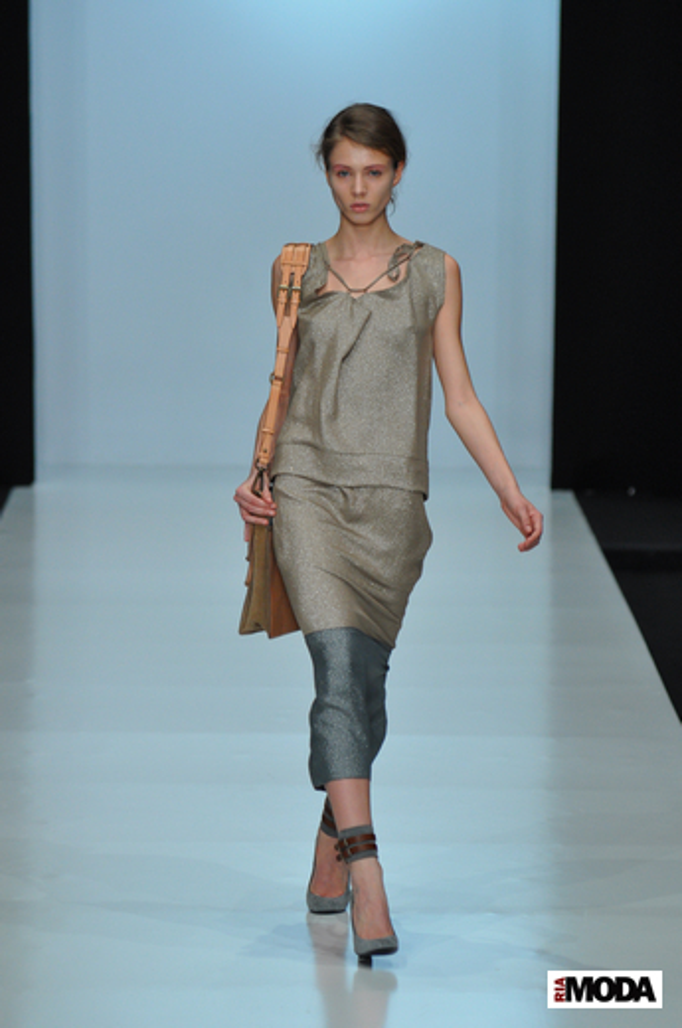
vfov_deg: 9.5
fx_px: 6201
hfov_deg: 6.3
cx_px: 341
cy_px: 514
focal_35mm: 218
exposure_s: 1/500
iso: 1000
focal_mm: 145
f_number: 4
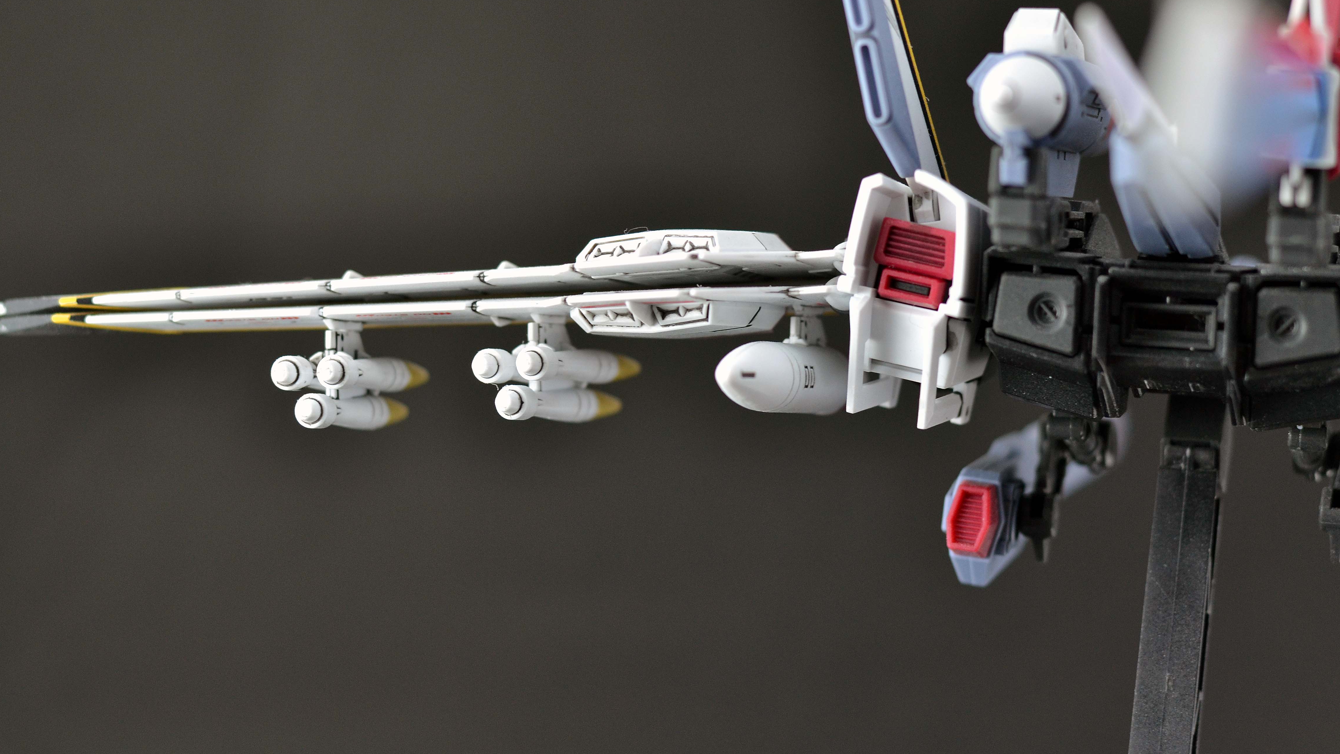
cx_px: 671
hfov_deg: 26.8
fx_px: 2807
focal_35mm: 79
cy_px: 315
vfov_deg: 15.3
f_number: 3.5
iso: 400
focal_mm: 50
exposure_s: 1/80
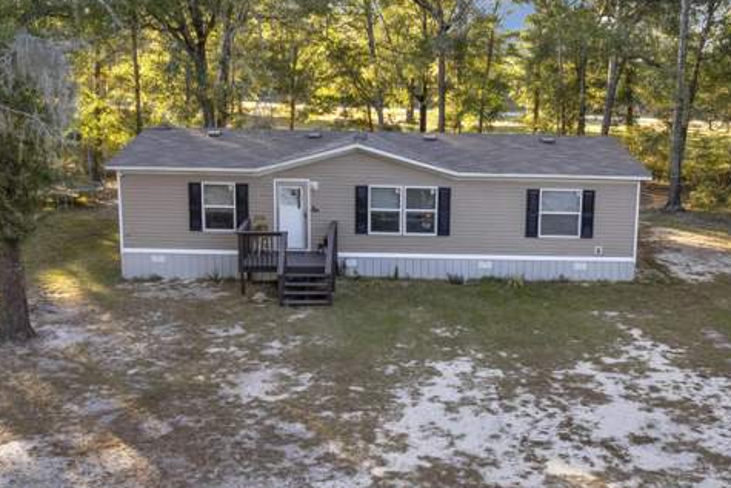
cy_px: 276
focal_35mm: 37
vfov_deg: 35.9
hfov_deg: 51.9
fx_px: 751
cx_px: 383
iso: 140
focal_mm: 8.38
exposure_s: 1/250
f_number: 2.8
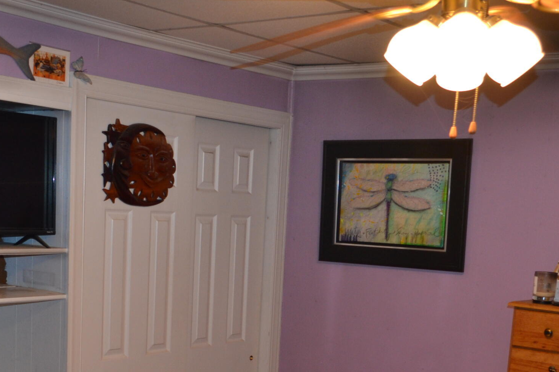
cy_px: 357
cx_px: 261
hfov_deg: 36.2
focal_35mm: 55
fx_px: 854
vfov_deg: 23.7
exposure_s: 1/60
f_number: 3.5
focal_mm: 18
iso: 450
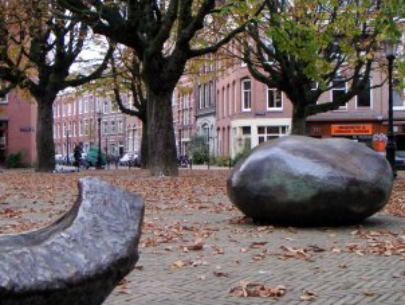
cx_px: 186
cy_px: 156
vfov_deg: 29.7
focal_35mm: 49
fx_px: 574
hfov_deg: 38.9
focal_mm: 5.7
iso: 100
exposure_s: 1/90
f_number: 2.8
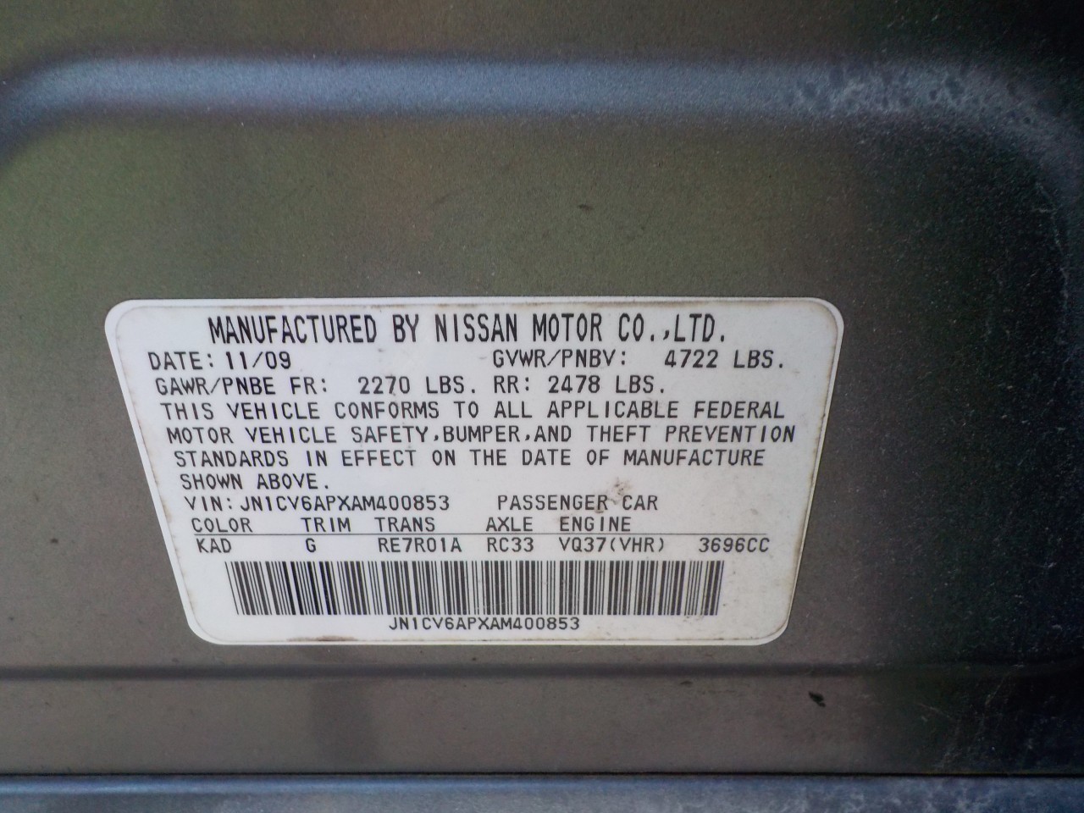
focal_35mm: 30
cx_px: 542
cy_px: 406
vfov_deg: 46.8
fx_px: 939
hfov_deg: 60.0
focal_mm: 4.1
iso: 220
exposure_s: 1/30
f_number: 3.3
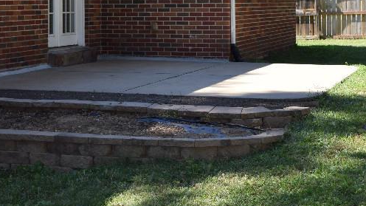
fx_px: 913
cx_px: 170
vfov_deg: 12.7
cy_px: -4
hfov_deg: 22.7
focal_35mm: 94
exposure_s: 1/160
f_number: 6.3
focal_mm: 29
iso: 100
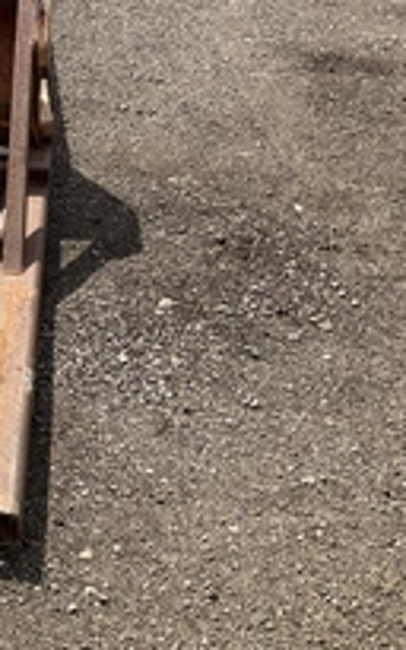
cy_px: 197
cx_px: -108
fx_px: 1063
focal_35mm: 60
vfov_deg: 33.6
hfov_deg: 20.0
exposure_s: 1/1451
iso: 25
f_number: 1.8
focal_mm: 3
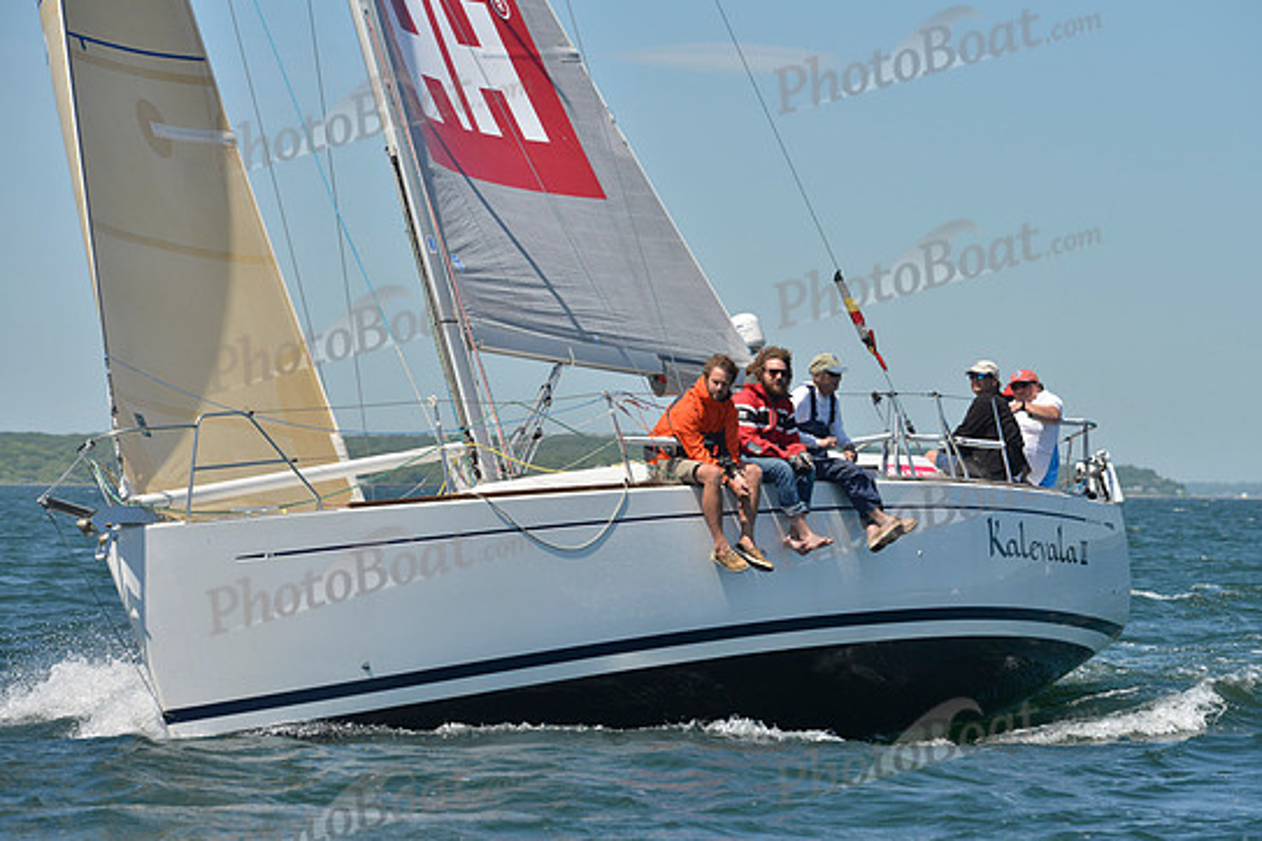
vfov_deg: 8.0
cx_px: 655
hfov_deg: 12.0
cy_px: 422
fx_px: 5994
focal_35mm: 171
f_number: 8
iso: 280
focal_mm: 160
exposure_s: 1/1250
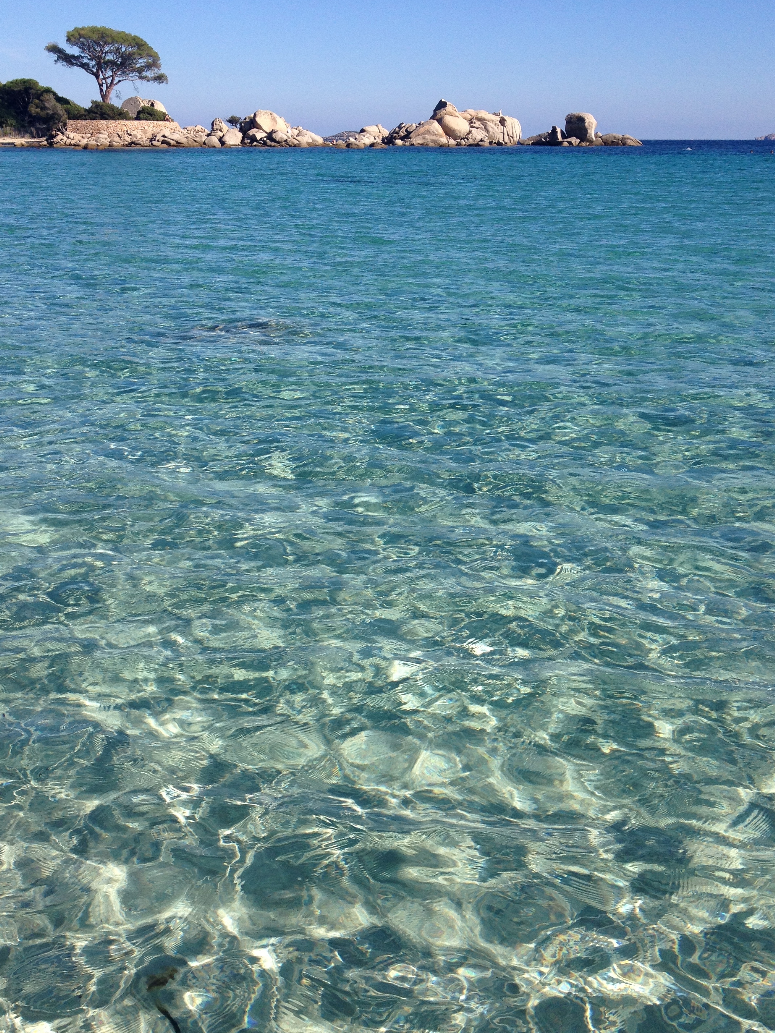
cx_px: 356
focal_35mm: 40
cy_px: 568
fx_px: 1194
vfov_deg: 46.7
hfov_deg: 35.9
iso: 64
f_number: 2.4
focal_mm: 4.28
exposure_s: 1/1972
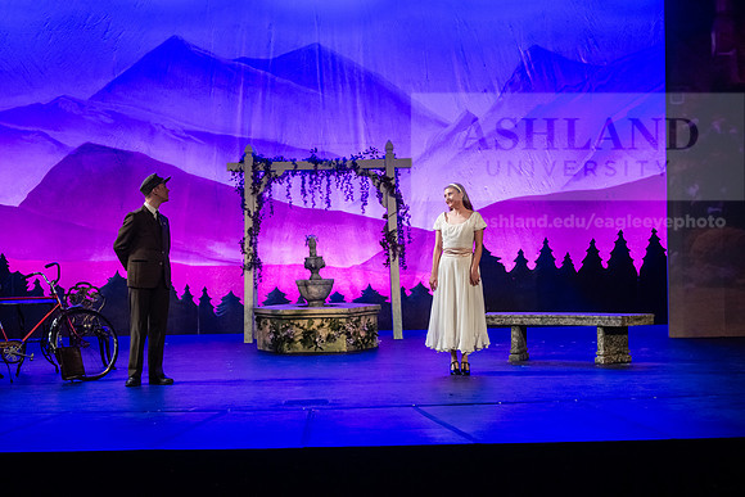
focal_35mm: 82
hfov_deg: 24.8
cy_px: 248
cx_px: 372
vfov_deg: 16.7
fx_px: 1697
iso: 4000
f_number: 3.2
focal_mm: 82
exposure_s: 1/200
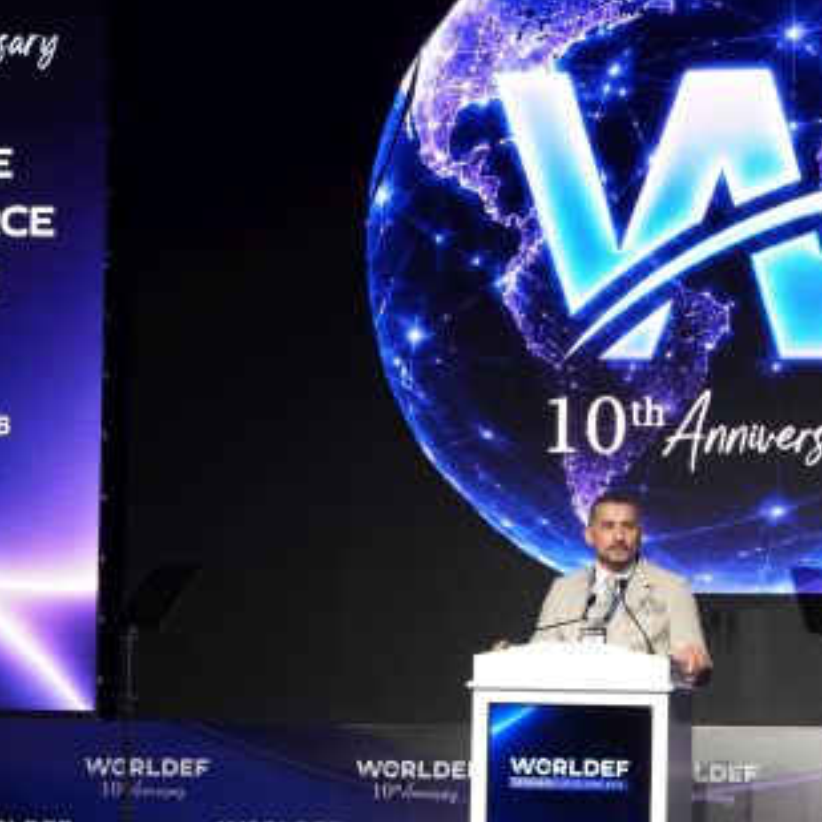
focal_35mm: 154
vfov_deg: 11.3
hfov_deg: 11.3
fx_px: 4137
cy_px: 597
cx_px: 607
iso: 800
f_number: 2.8
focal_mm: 70
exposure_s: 1/100
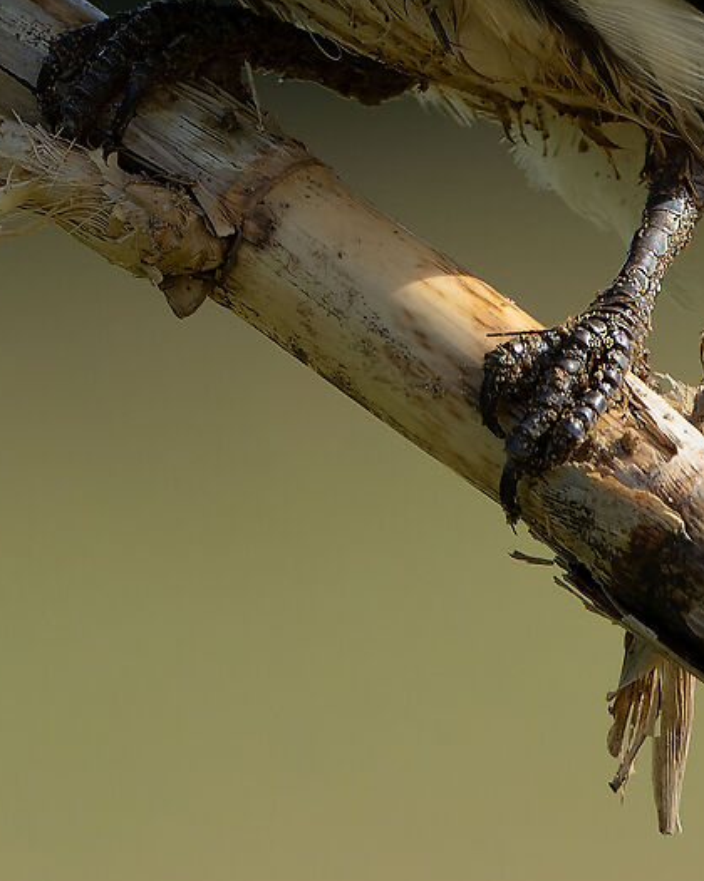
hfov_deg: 0.6
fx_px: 72410
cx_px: -52
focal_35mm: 2777
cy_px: -407
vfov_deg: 0.7
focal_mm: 648
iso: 1600
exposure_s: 1/2000
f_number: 10
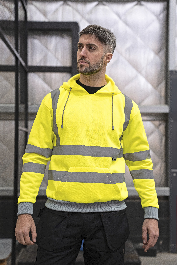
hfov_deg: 23.0
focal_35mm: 59
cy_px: 132
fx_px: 435
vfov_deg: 33.9
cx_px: 88
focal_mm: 59
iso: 800
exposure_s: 1/125
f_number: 2.8
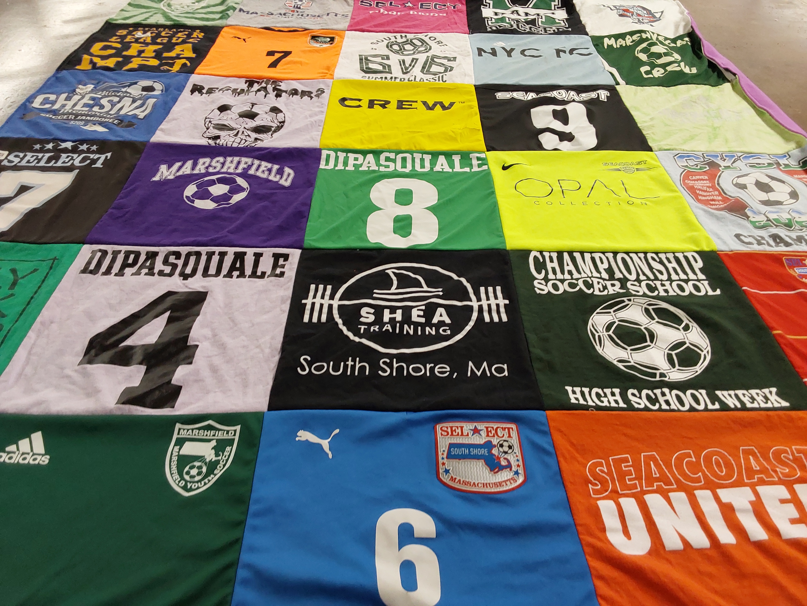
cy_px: 303
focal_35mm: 28
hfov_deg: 63.4
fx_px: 653
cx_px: 404
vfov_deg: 49.7
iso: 125
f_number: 1.9
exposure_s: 1/60
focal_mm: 2.91
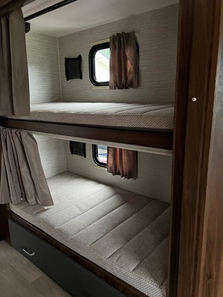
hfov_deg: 53.1
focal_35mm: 26
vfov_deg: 67.3
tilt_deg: -11.0
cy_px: 148
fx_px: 223
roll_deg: +1.0
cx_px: 112
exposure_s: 1/39
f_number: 1.5
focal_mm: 5.7
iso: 640
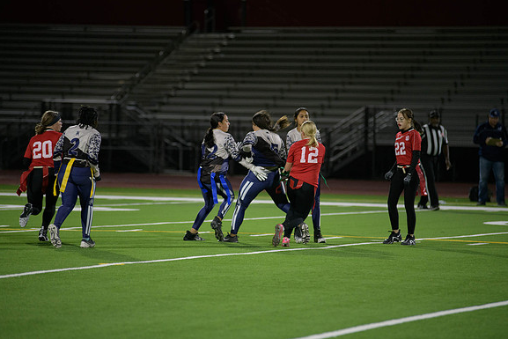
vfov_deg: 6.8
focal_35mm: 201
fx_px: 2837
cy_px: 170
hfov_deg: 10.2
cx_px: 254
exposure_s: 1/640
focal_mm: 200
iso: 2500
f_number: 2.8
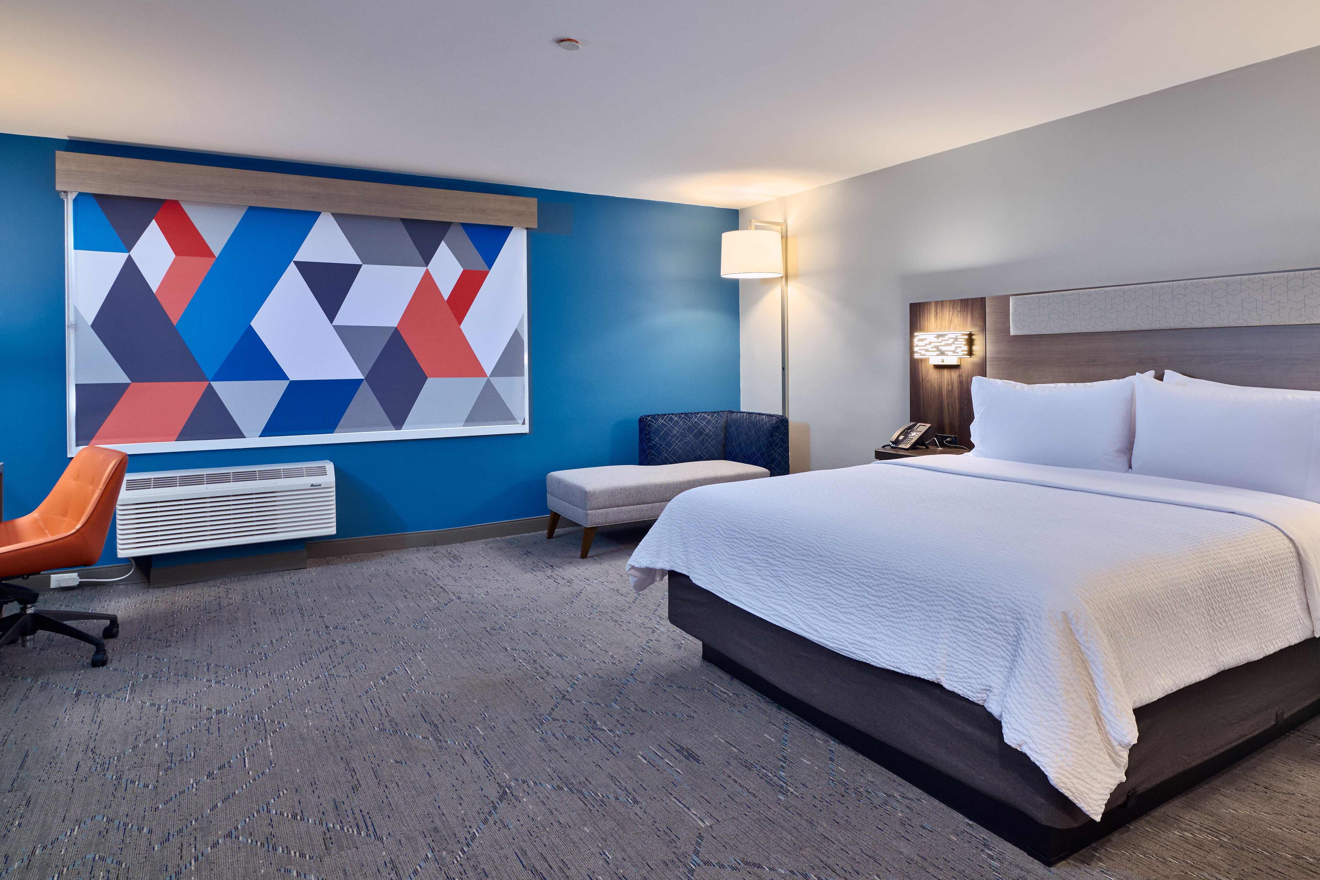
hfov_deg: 75.8
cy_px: 359
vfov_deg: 54.8
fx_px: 843
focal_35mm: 23
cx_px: 734
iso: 400
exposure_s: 1/20
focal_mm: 18
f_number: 8
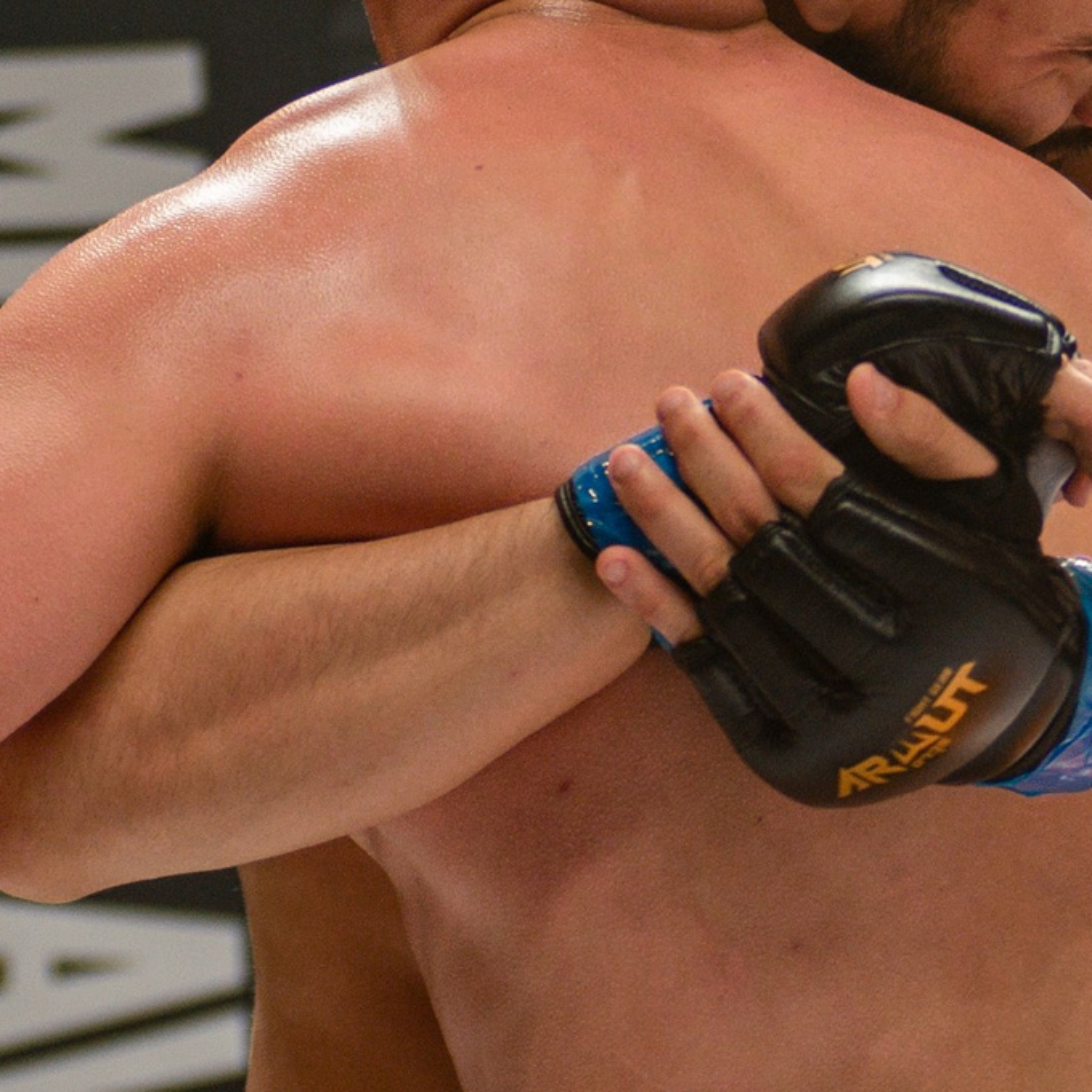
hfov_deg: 6.2
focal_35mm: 283
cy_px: 271
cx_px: 1276
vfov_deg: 6.2
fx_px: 10100
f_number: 4
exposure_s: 1/640
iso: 1250
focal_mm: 80
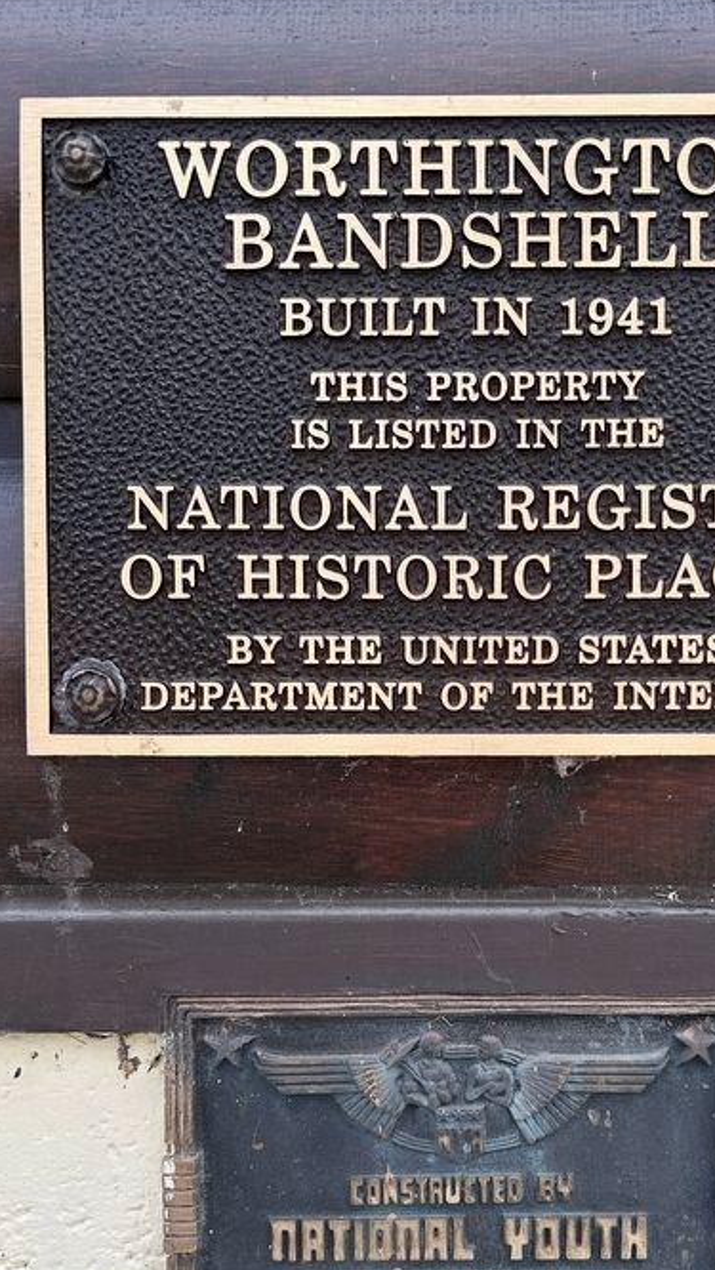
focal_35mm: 34
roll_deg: +0.4
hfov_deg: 34.4
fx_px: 1145
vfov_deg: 57.7
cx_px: 473
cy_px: 742
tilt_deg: -2.3
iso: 50
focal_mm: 5.7
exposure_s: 1/853
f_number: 1.5
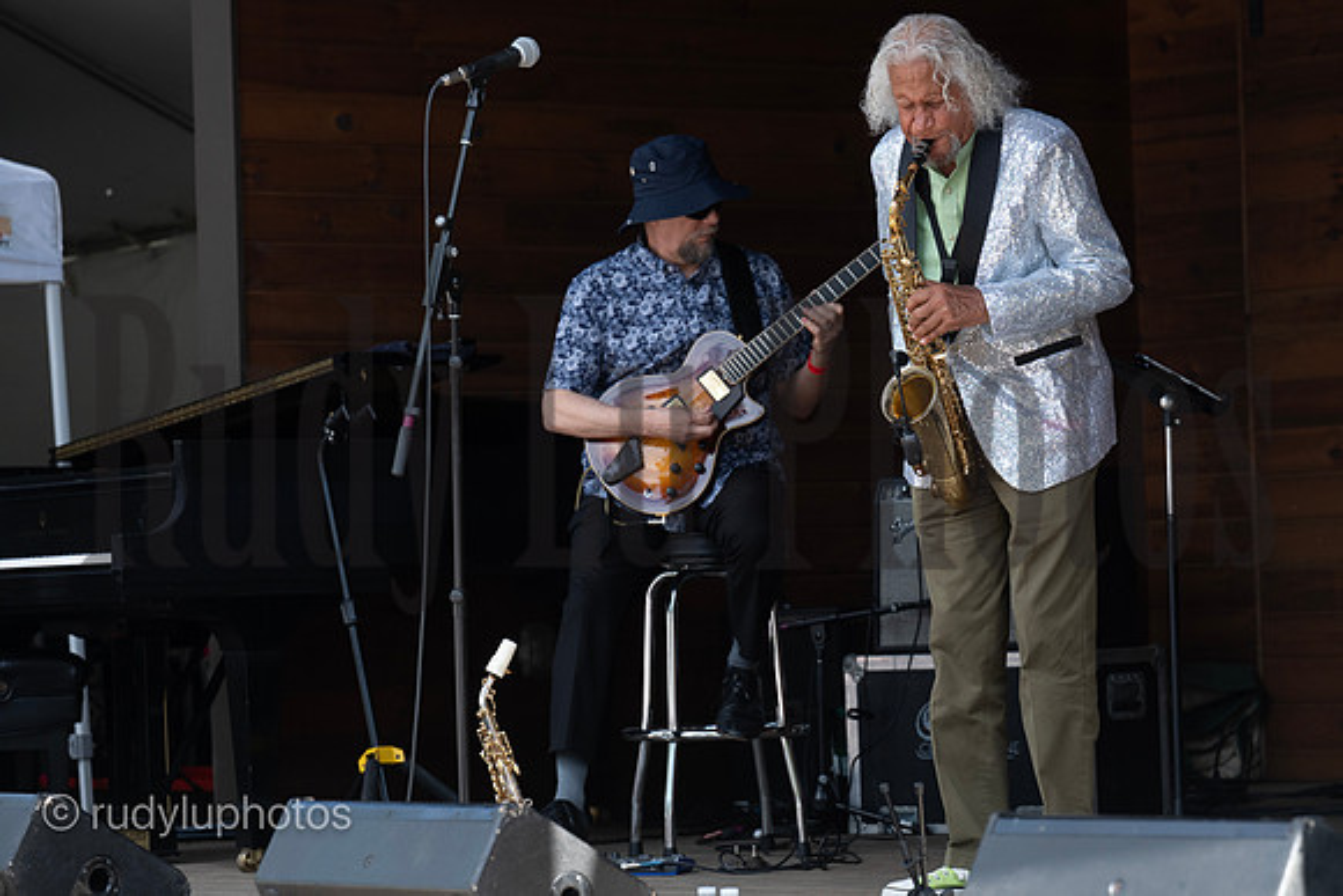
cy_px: 448
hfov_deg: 15.8
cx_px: 672
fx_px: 4851
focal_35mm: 130
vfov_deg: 10.6
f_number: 5.6
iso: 800
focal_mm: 130
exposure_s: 1/640
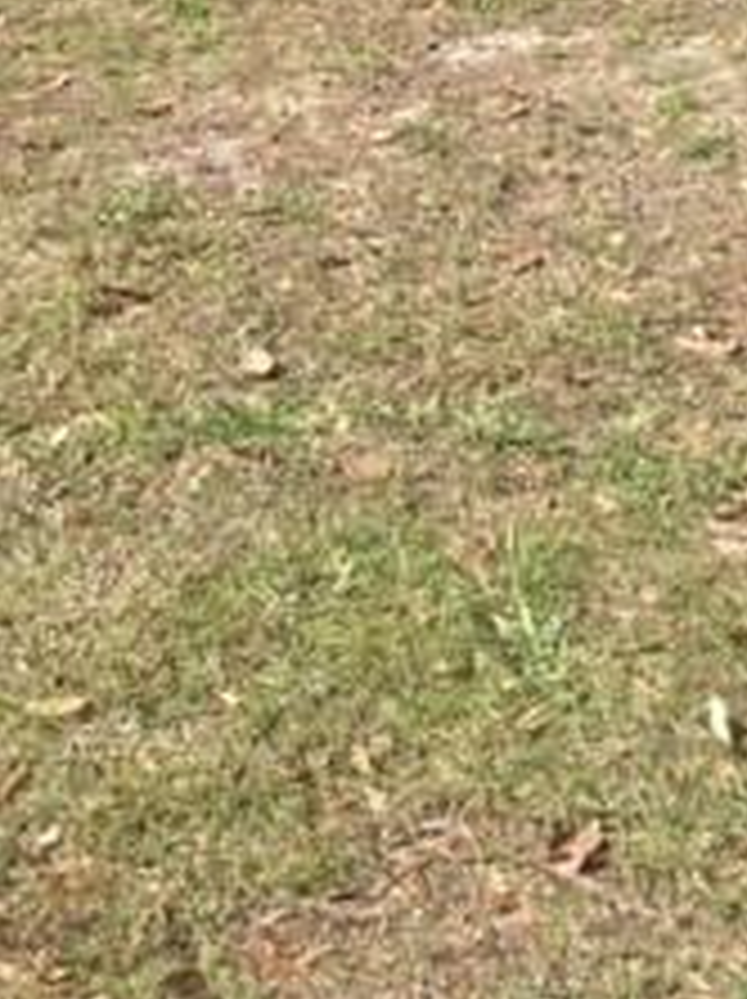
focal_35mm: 101
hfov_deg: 14.4
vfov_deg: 17.9
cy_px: -387
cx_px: 711
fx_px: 2912
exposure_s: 1/968
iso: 50
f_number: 2.4
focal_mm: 4.28
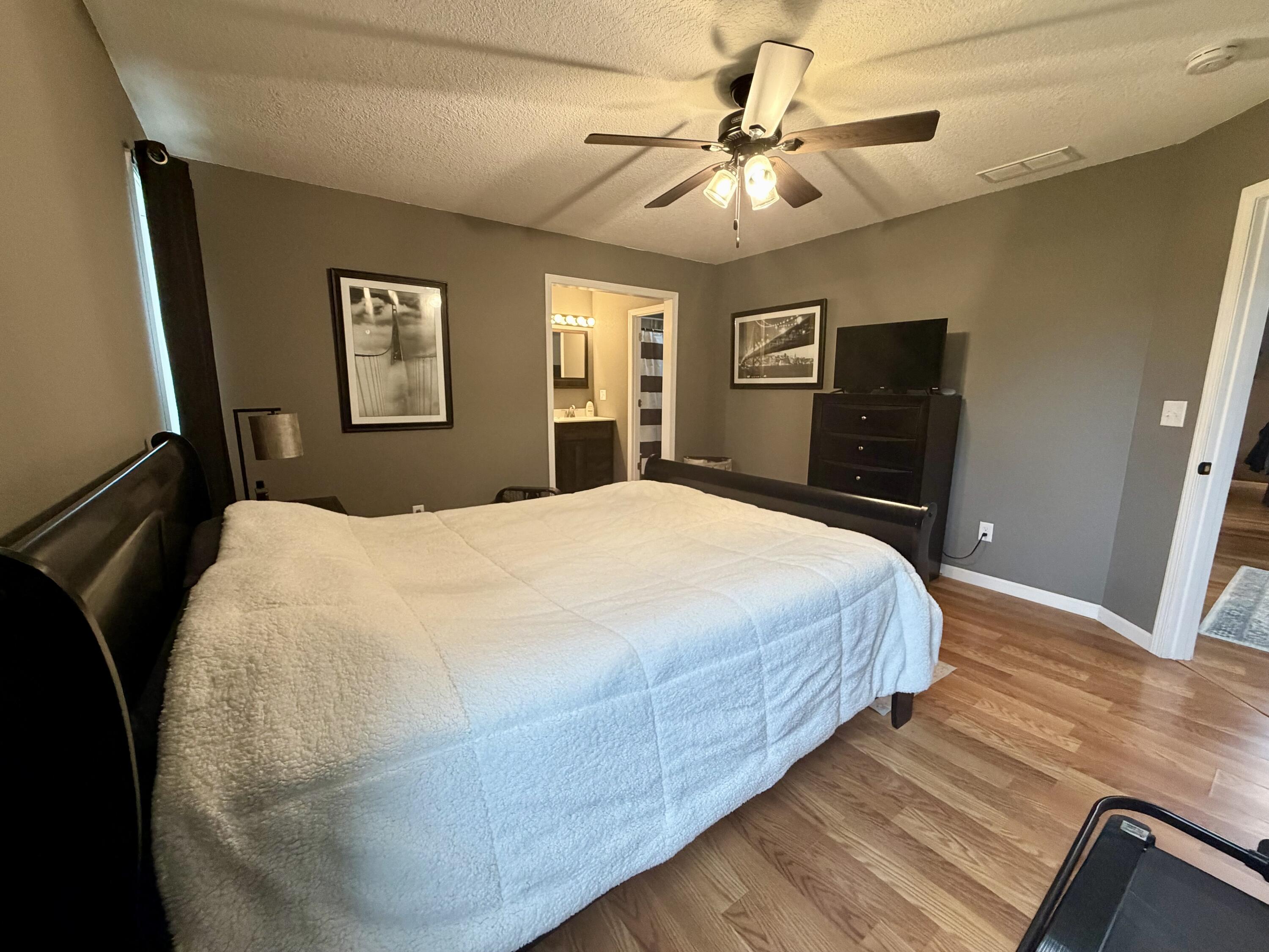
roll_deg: +0.0
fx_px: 513
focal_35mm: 14
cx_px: 634
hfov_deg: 102.1
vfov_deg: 85.7
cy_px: 476
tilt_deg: -11.0
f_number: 2.2
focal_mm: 2.22
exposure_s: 1/60
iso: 400
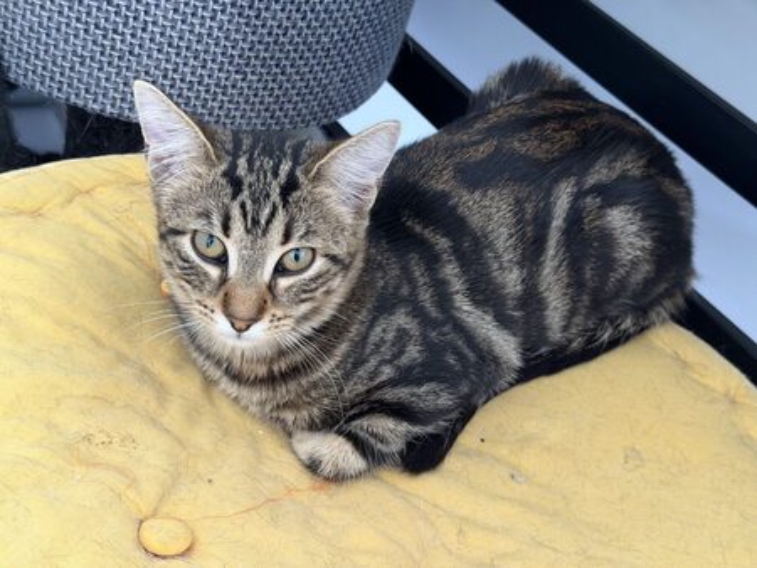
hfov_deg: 39.6
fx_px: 1050
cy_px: 284
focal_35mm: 48
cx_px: 378
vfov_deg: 30.3
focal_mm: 6.76
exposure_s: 1/50
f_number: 1.78
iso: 250
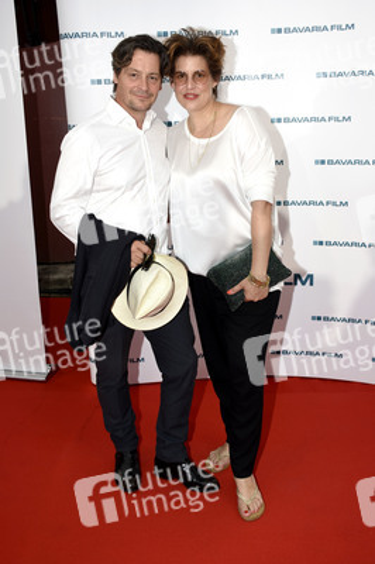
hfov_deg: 38.3
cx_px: 188
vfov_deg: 55.1
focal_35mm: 34
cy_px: 282
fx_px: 540
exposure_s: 1/160
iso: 320
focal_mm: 23
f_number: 5.6
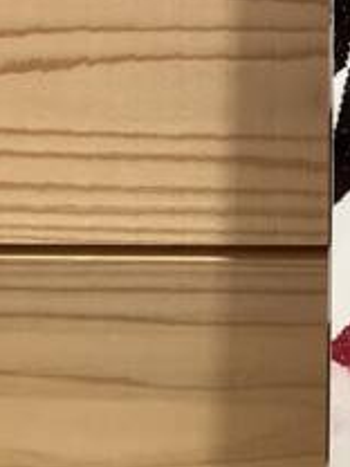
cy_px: -269
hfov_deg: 11.5
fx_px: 1604
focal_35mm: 119
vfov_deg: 15.1
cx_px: 651
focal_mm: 3.3
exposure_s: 1/50
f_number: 2.4
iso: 100
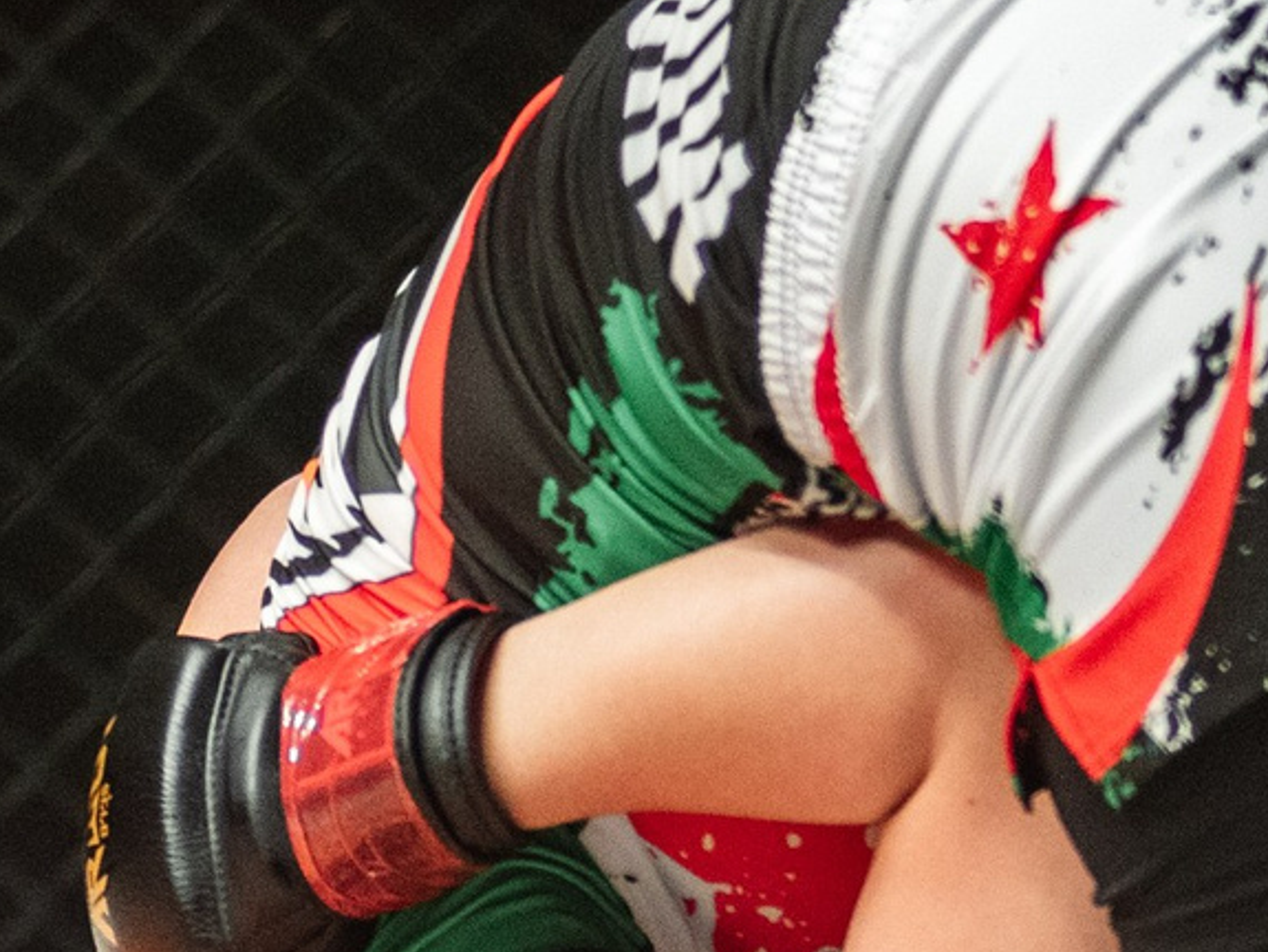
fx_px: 13488
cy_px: 76
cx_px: 1290
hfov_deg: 5.4
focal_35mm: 368
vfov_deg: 4.0
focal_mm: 86
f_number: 4
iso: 2000
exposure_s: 1/2000
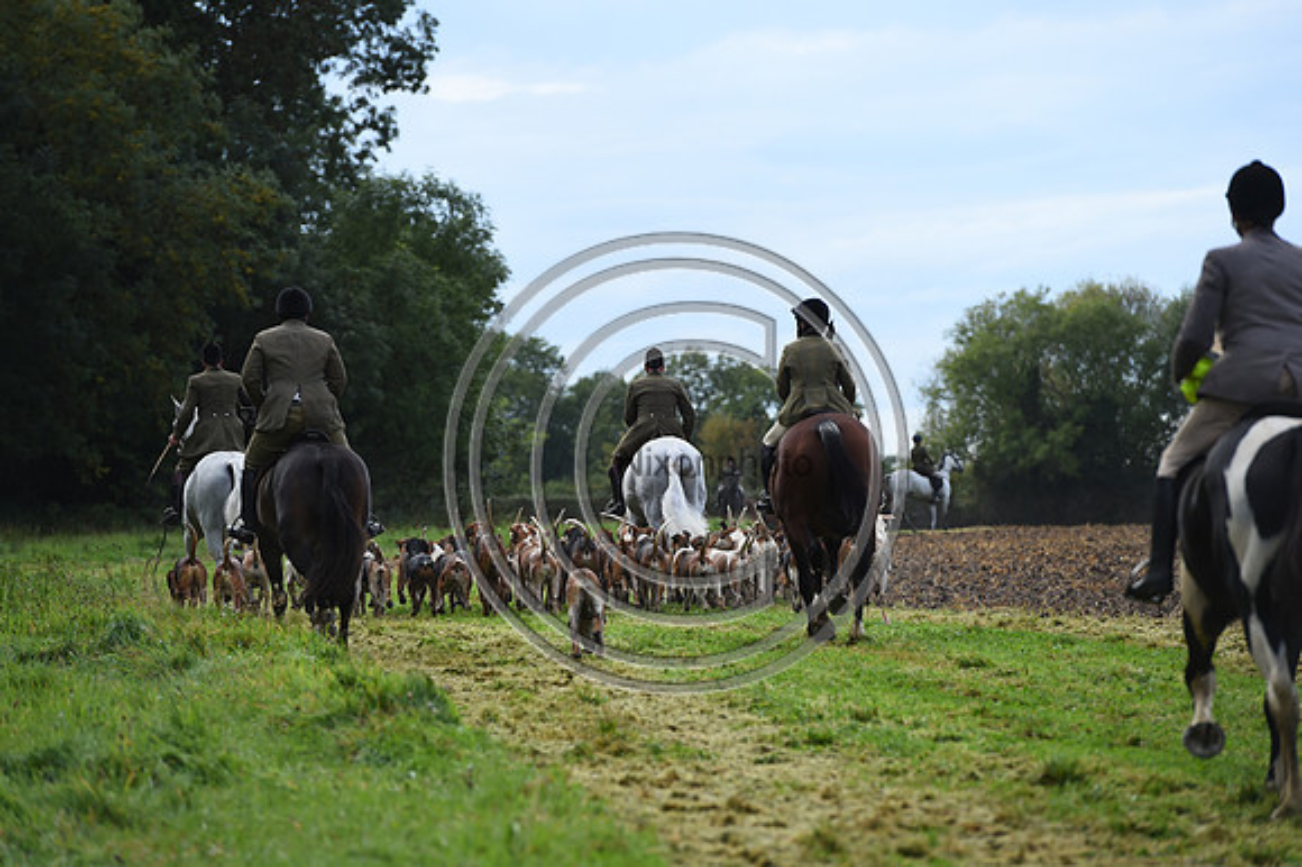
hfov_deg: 10.3
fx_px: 7229
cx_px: 651
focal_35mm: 200
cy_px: 434
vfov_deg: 6.9
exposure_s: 1/640
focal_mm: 200
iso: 250
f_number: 5
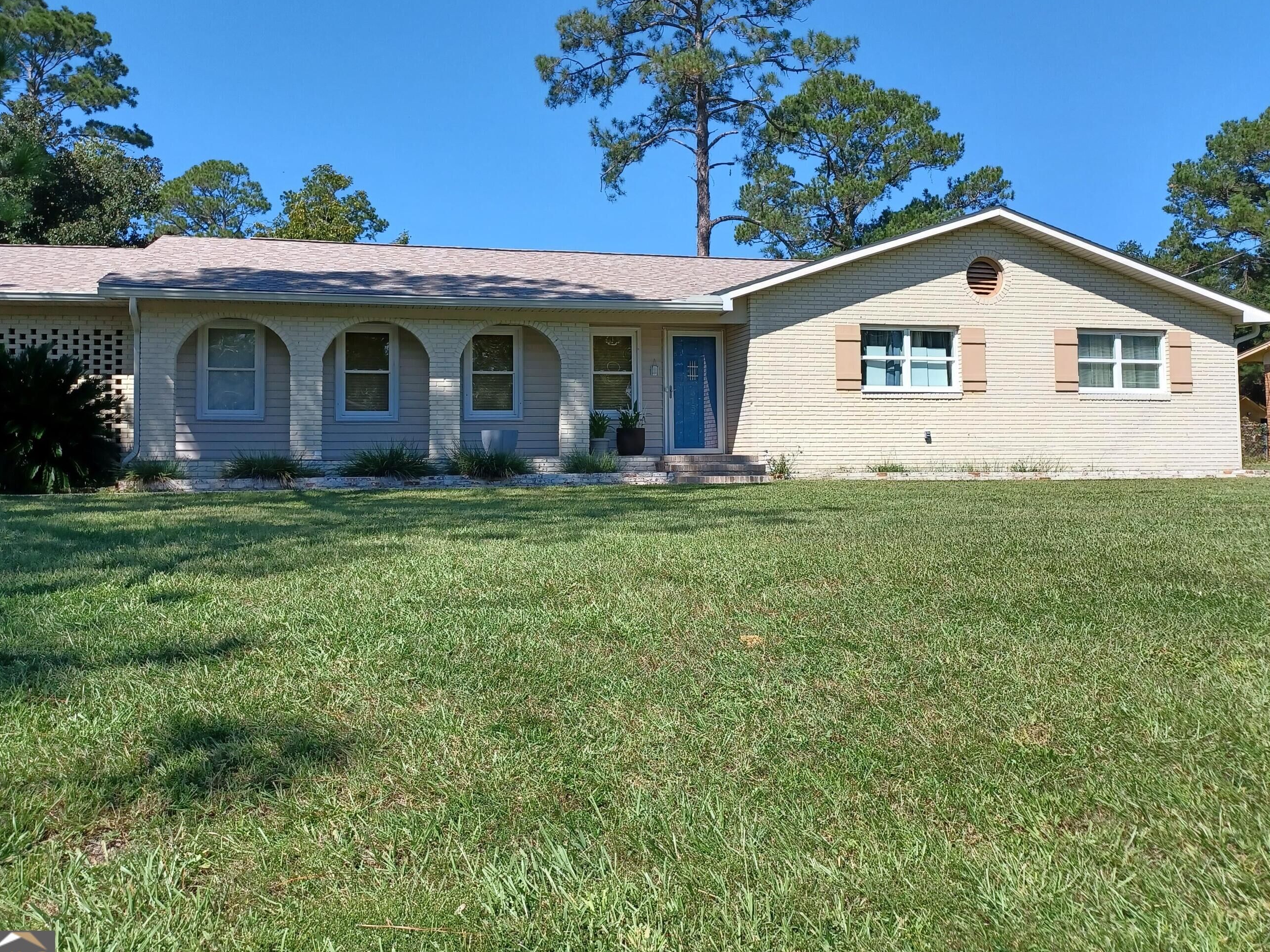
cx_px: 618
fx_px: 1101
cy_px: 416
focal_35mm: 30
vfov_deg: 46.7
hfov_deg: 60.0
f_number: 1.8
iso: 32
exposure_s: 1/455
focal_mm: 4.6
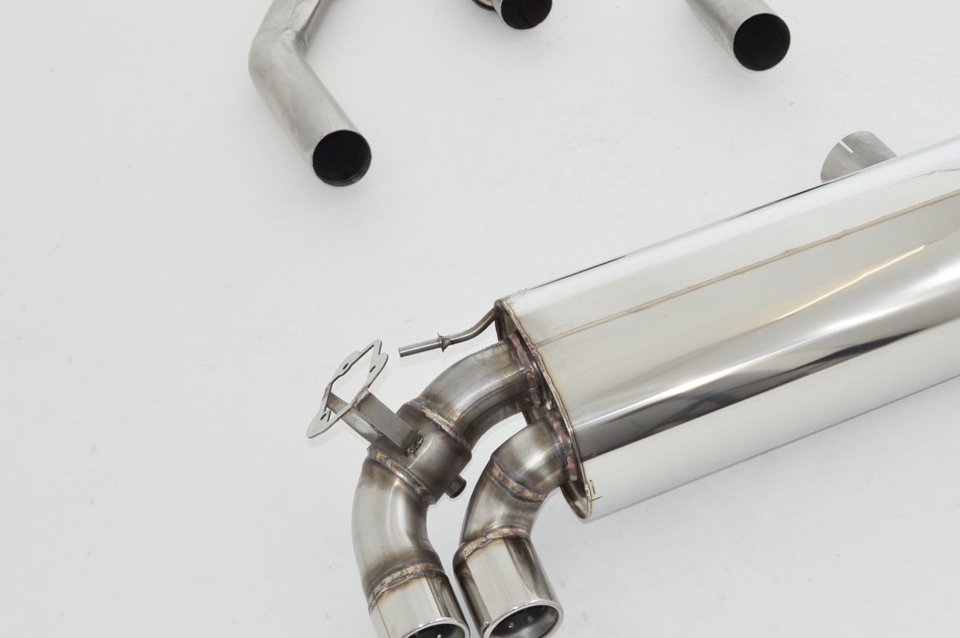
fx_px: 1759
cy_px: 236
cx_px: 621
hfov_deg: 30.4
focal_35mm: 66
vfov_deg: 20.5
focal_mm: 28
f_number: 10
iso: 200
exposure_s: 1/160
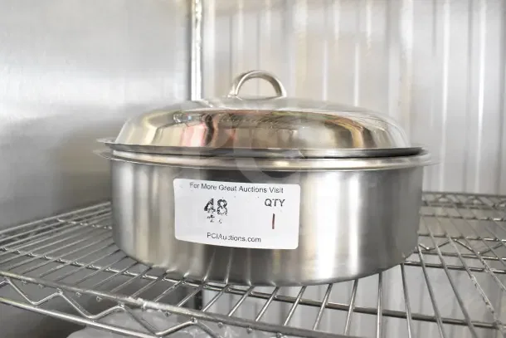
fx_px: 380
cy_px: 169
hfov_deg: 67.4
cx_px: 253
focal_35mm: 27
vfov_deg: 48.0
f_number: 5.6
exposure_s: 1/125
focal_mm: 18
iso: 6400
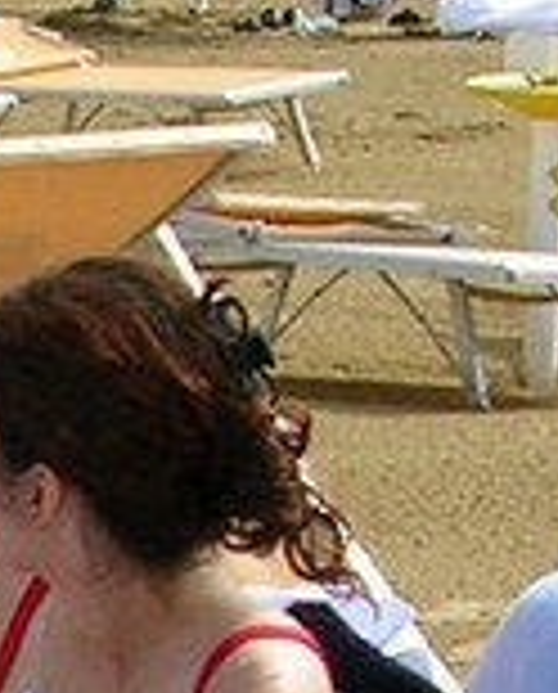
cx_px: -500
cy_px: 1102
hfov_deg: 6.2
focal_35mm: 246
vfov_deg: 7.7
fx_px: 5058
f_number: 5.6
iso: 50
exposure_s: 1/312
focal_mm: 5.8
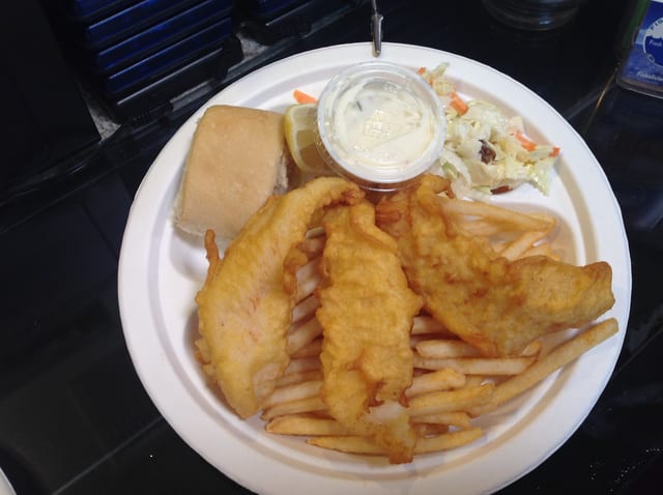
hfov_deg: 52.7
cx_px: 332
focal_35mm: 35
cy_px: 248
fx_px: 669
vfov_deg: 40.6
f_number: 2.4
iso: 64
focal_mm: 4.28
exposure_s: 1/24
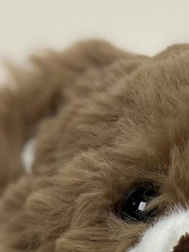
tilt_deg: -41.3
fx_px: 1354
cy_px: 524
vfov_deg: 9.8
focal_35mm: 186
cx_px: 222
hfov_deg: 7.9
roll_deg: -1.5
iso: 50
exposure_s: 1/814
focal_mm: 5.7
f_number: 1.5
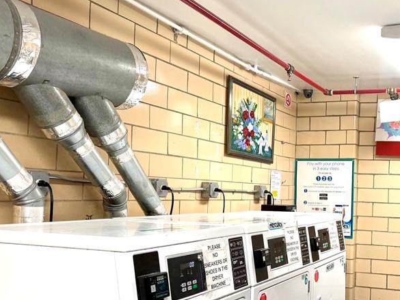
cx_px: 333
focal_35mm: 42
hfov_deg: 42.3
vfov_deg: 34.2
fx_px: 485
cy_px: 191
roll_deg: -1.4
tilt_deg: +0.1
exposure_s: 1/164
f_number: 1.78
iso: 160
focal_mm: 6.76
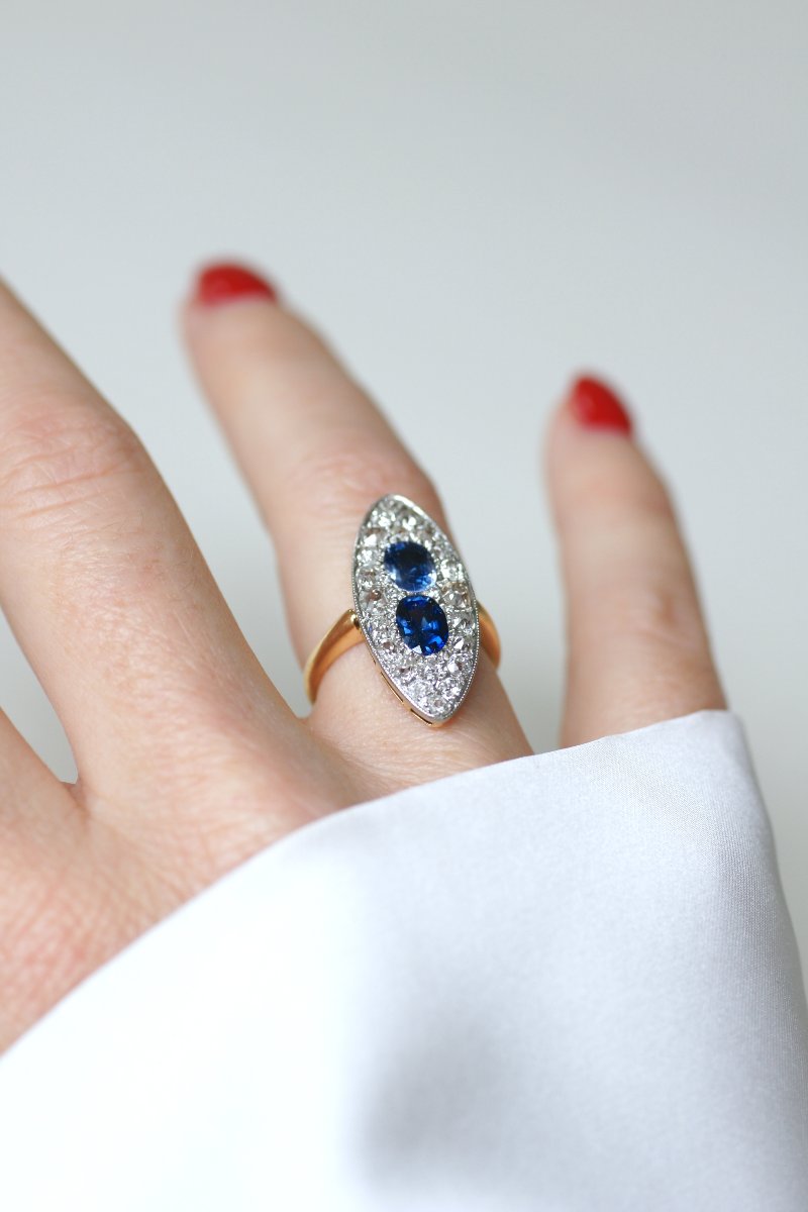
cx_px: 404
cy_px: 606
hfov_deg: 13.0
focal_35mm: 105
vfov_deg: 19.5
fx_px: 3535
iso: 200
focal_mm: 70
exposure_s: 1/160
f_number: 4
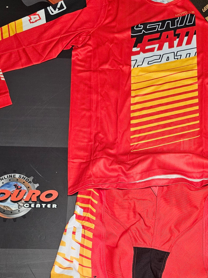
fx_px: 401
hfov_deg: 28.7
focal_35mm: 50
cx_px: 156
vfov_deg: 35.8
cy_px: 252
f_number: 1.7
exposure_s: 1/100
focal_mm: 6.3
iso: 400
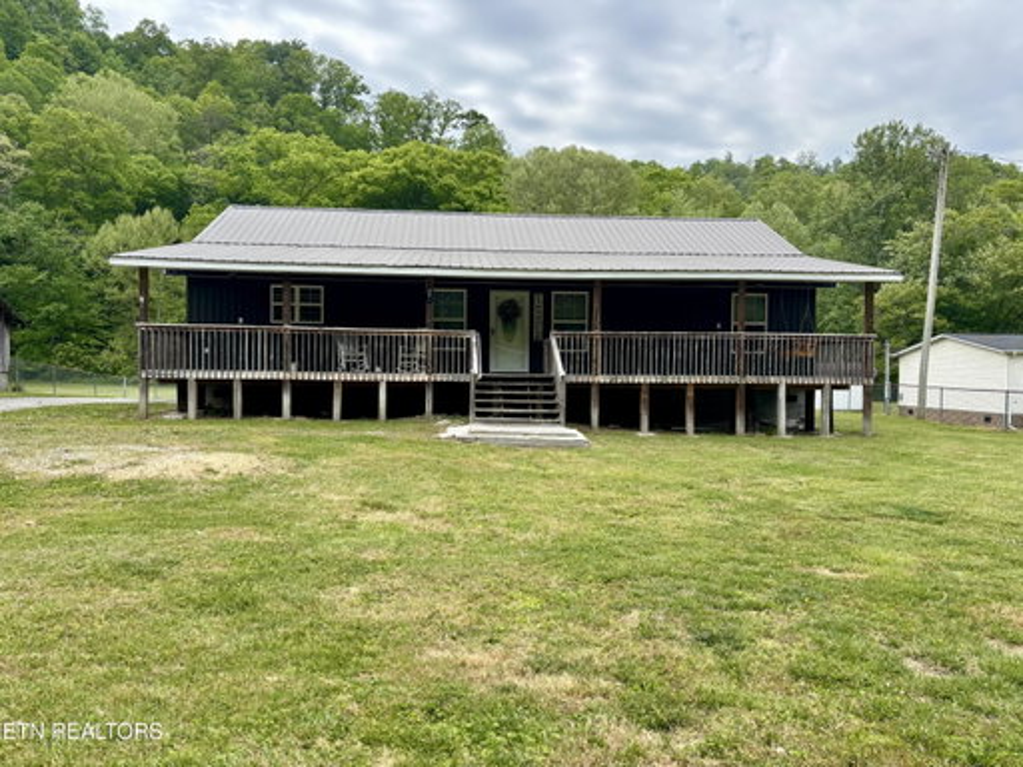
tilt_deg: -1.0
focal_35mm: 26
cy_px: 384
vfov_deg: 53.1
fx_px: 768
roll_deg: -0.7
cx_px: 512
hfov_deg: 67.3
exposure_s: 1/1418
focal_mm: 5.96
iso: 50
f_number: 1.6
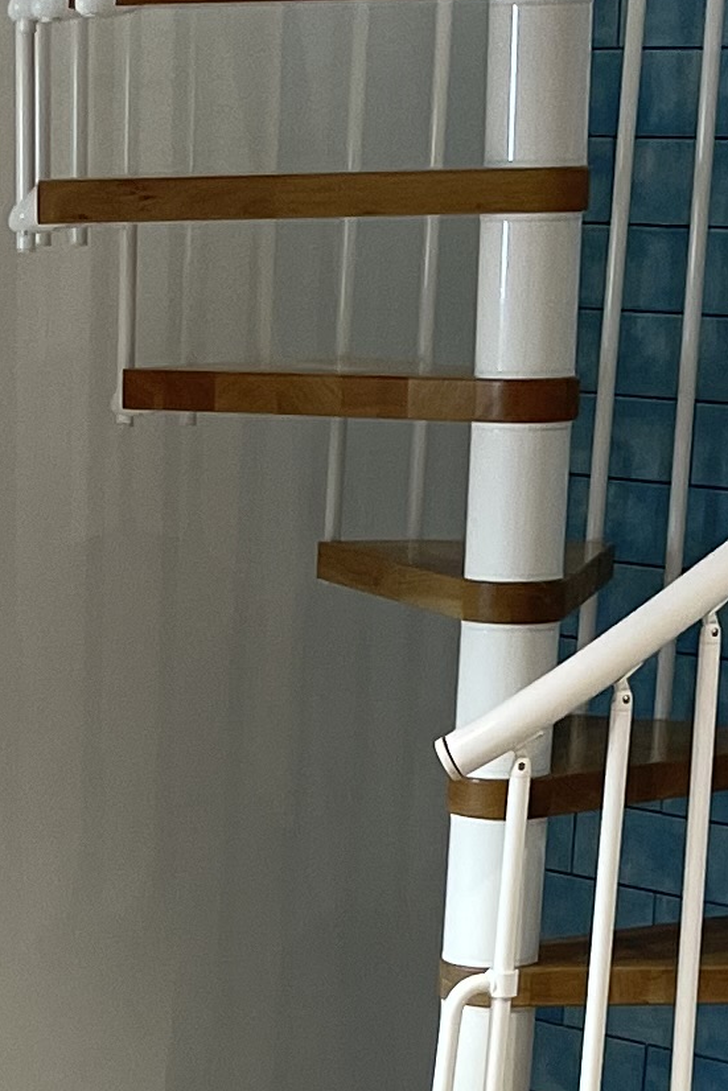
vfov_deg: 14.5
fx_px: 4002
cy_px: 1640
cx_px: -89
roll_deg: -0.3
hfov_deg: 10.3
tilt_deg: -20.3
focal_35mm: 132
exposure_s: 1/100
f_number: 1.6
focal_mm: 4.2
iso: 100
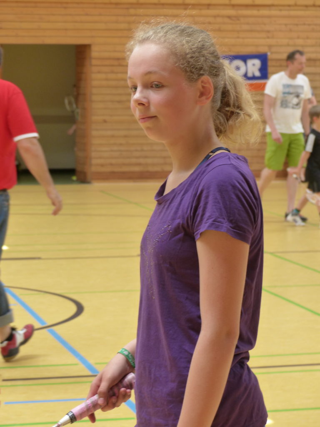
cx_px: 160
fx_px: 1467
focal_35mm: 119
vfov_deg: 16.6
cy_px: 214
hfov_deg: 12.5
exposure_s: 1/80
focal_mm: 21.4
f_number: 2.8
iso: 160
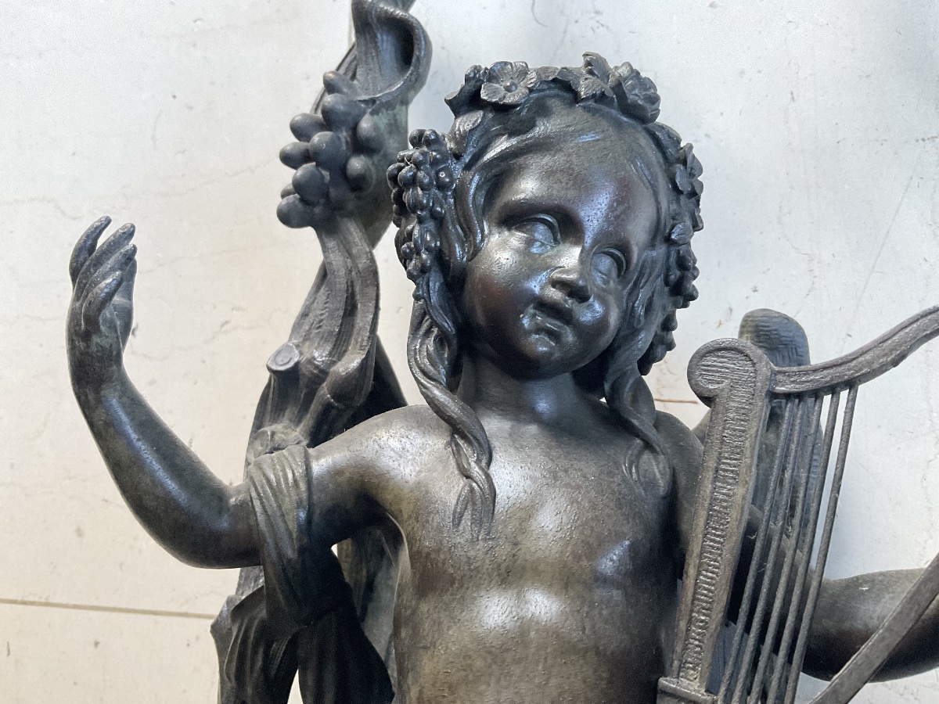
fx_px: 787
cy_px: 352
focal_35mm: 29
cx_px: 470
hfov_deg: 61.7
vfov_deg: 48.2
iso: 160
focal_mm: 3
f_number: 1.8
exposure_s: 1/60
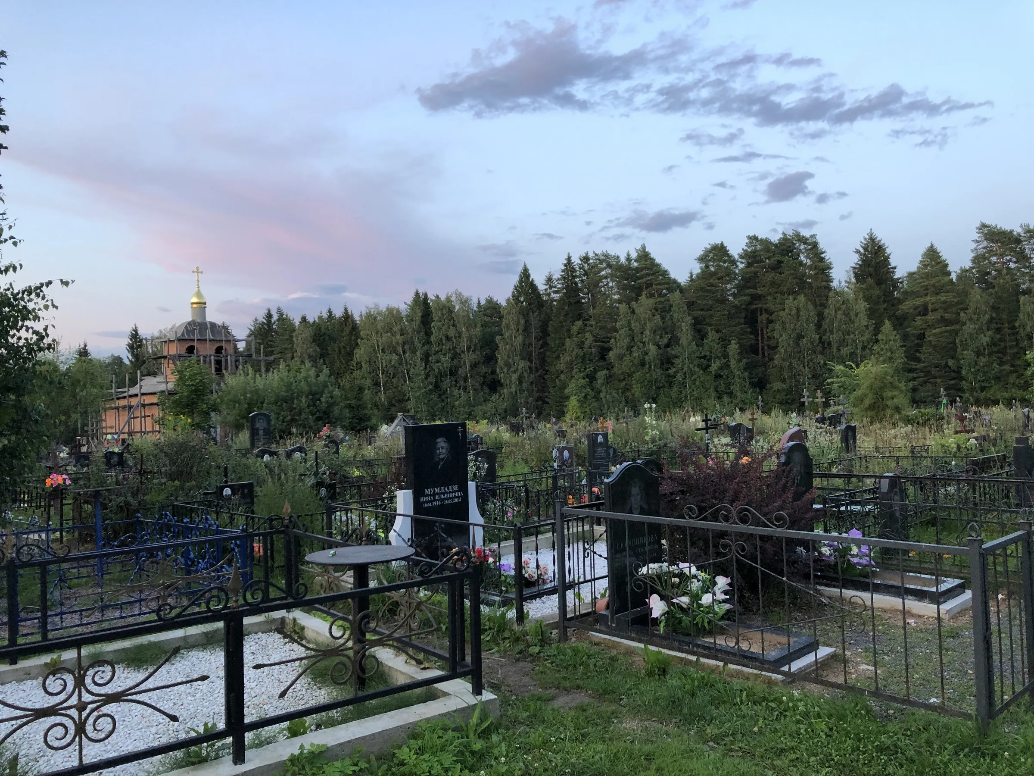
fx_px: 836
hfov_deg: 63.4
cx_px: 517
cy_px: 388
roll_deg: +2.4
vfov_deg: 49.7
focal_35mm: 28
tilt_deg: +0.9
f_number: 1.8
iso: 32
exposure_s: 1/30
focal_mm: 4
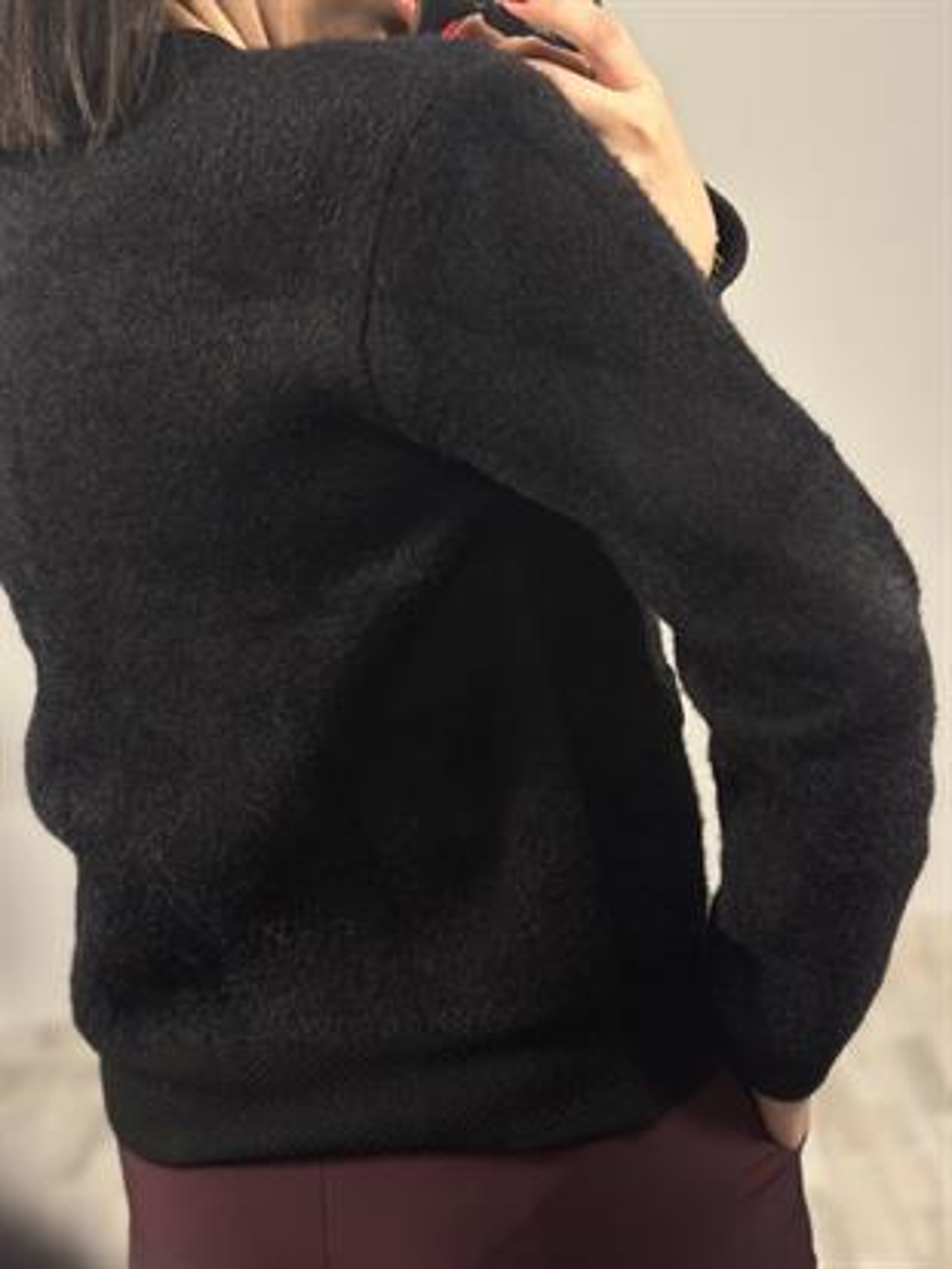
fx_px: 1759
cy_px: 634
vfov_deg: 39.6
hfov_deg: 30.3
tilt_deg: -33.0
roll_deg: +9.3
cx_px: 476
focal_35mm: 48
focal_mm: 6.86
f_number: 1.78
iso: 200
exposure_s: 1/100
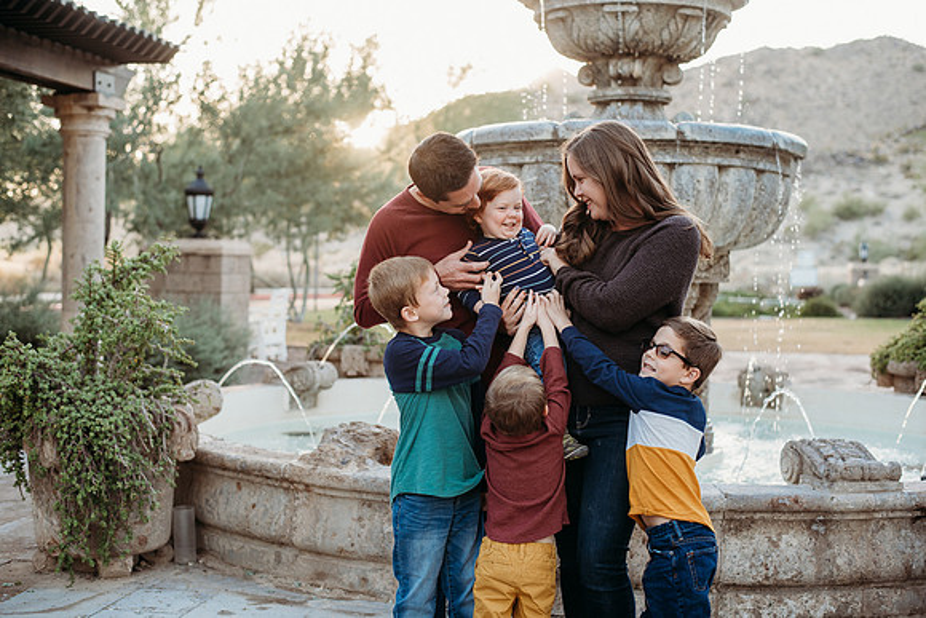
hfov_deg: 39.6
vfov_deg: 27.0
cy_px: 309
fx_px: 1286
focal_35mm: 50
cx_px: 463
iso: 320
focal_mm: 50
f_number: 2.8
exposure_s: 1/320
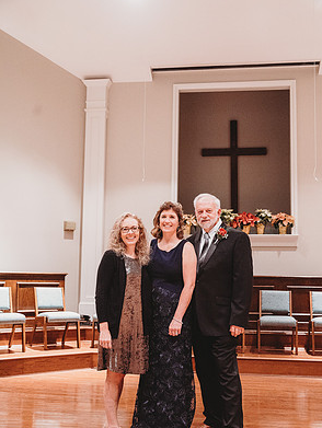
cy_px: 228
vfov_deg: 44.7
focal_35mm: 42
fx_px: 520
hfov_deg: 34.4
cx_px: 163
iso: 6400
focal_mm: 38
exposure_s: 1/200
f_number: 4
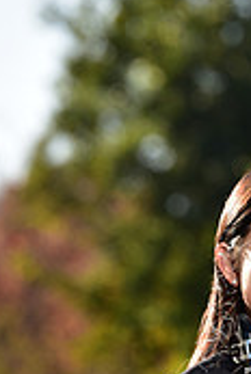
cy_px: 493
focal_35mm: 603
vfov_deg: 3.4
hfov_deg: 2.3
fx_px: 6281
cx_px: 302
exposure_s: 1/250
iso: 80
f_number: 5.6
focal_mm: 180
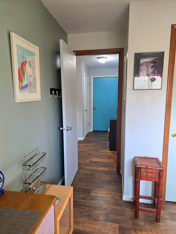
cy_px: 122
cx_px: 86
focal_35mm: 24
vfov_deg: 71.6
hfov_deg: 56.8
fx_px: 163
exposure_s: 1/120
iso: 250
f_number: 1.7
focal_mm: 6.3
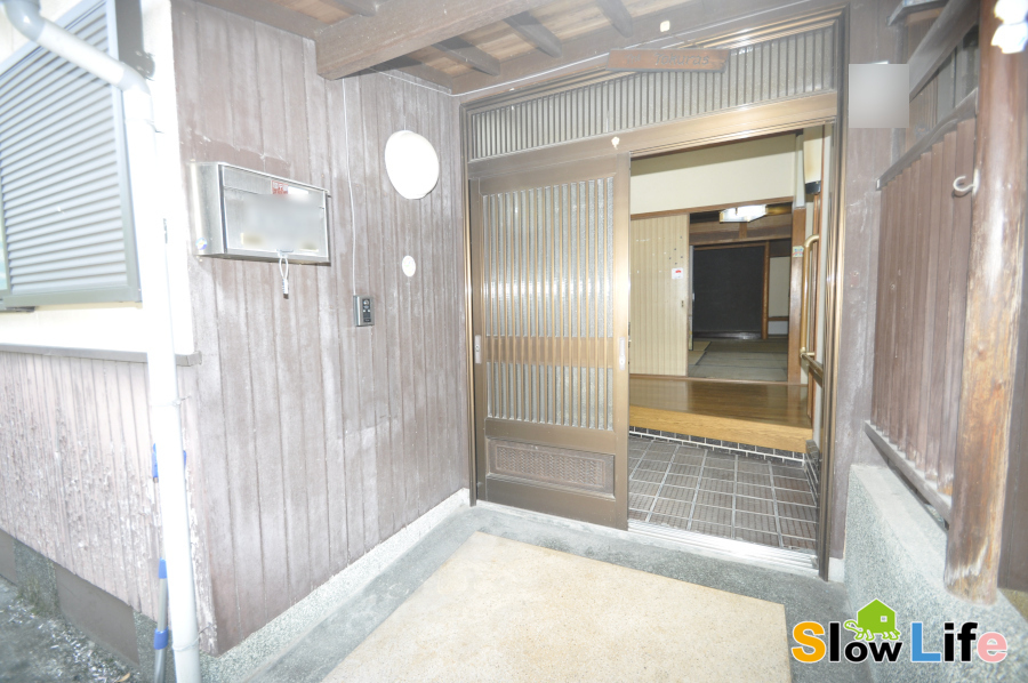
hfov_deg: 100.5
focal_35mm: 15
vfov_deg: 77.2
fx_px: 428
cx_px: 514
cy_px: 342
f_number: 4.5
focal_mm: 10
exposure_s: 1/80
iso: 400
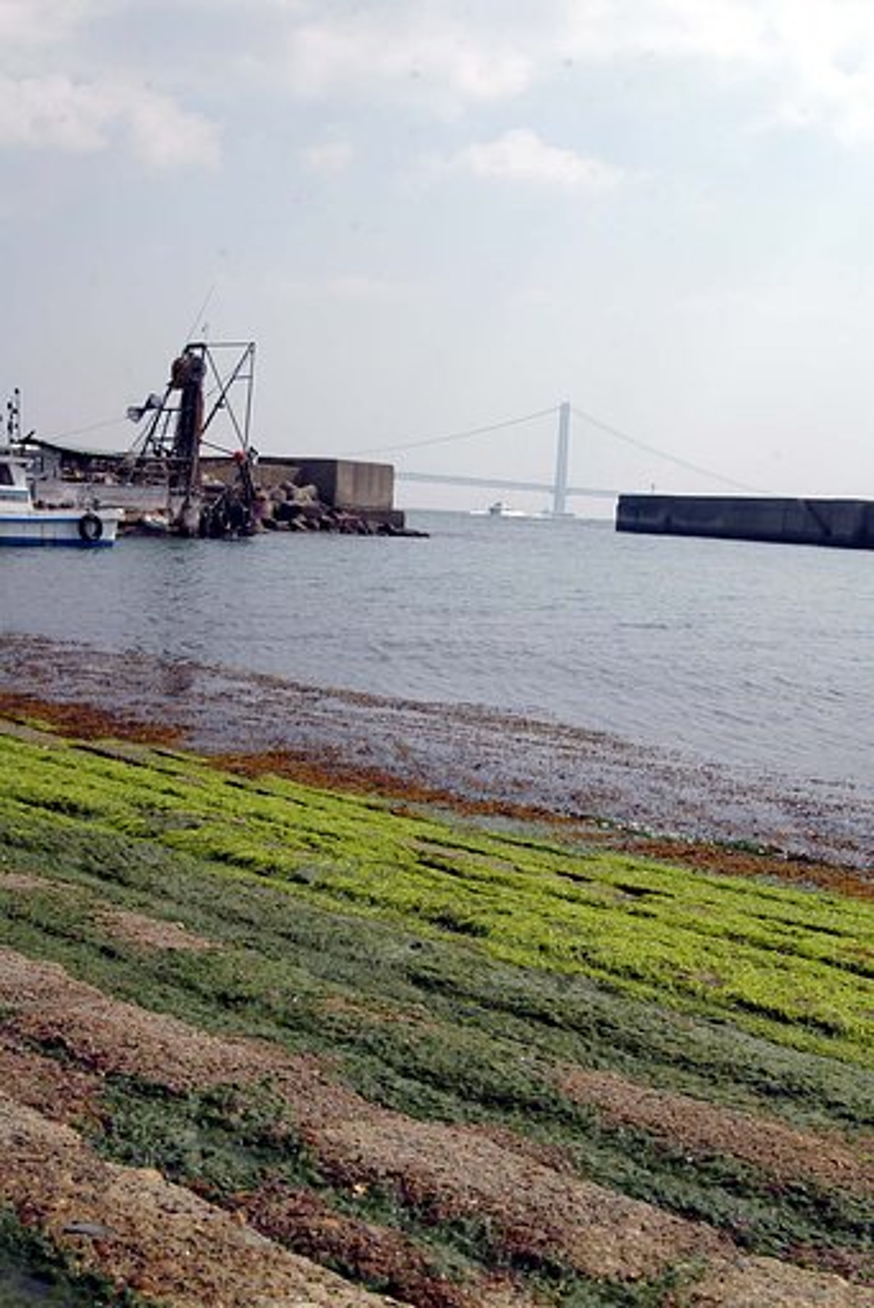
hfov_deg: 31.9
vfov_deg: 46.4
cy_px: 654
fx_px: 1527
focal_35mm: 42
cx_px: 437
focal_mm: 28
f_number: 13
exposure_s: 1/250
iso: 200
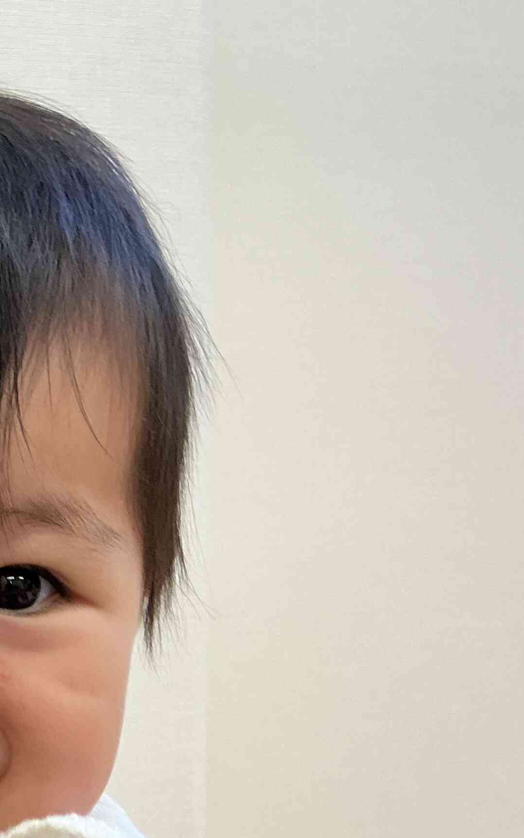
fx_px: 1645
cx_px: -63
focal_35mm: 72
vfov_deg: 28.1
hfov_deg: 17.4
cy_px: 639
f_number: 1.8
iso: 64
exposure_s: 1/120
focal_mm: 3
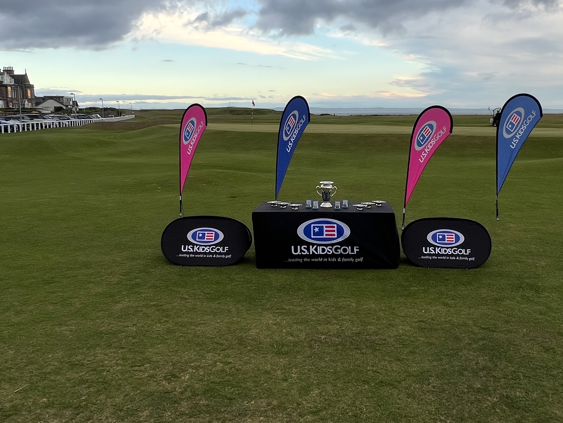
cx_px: 341
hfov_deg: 61.1
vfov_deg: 48.0
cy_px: 174
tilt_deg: -9.1
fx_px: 472
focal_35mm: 29
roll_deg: -0.2
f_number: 1.8
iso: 32
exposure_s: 1/143
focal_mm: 1.57
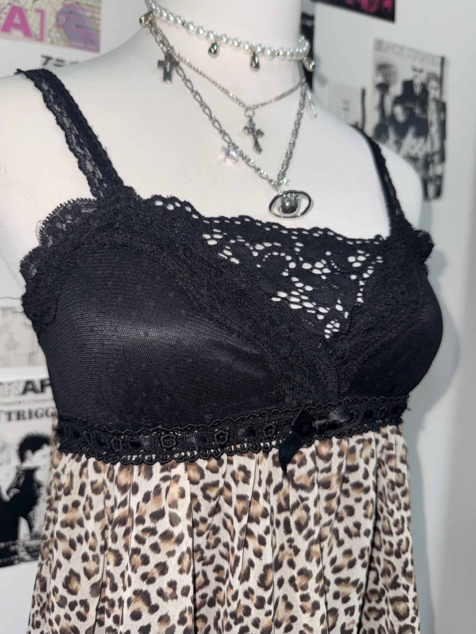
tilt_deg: -4.5
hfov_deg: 56.8
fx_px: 440
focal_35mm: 24
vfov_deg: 71.6
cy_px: 317
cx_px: 238
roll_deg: -1.9
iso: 64
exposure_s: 1/51
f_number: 1.78
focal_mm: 6.76
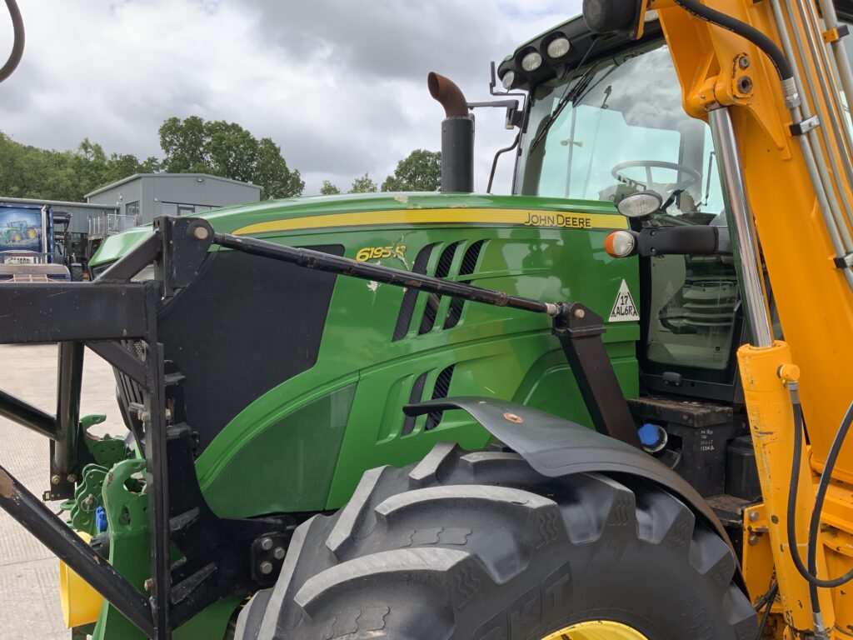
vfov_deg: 48.2
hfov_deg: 61.7
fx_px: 715
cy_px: 320
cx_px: 426
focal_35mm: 29
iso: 16
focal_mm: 3
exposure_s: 1/869
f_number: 1.8
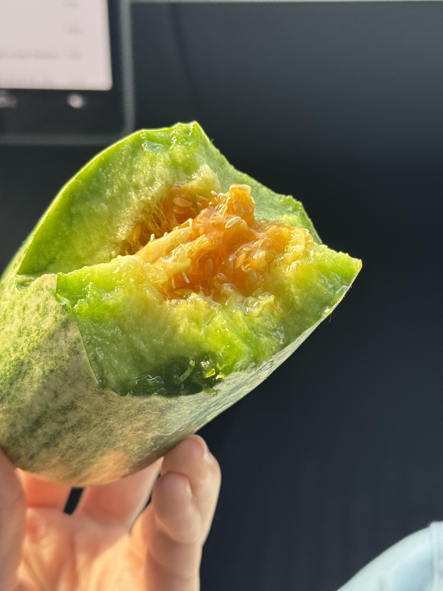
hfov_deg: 30.3
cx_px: 222
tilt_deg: -29.3
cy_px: 296
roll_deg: -0.1
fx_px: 819
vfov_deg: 39.7
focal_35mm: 48
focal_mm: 6.76
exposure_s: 1/186
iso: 64
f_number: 1.78
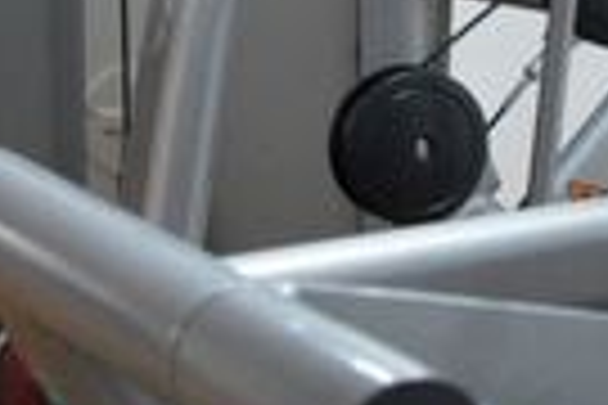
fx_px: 3291
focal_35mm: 195
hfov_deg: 10.6
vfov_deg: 6.9
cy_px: -218
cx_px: 257
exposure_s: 1/50
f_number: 3.5
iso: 800
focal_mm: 35
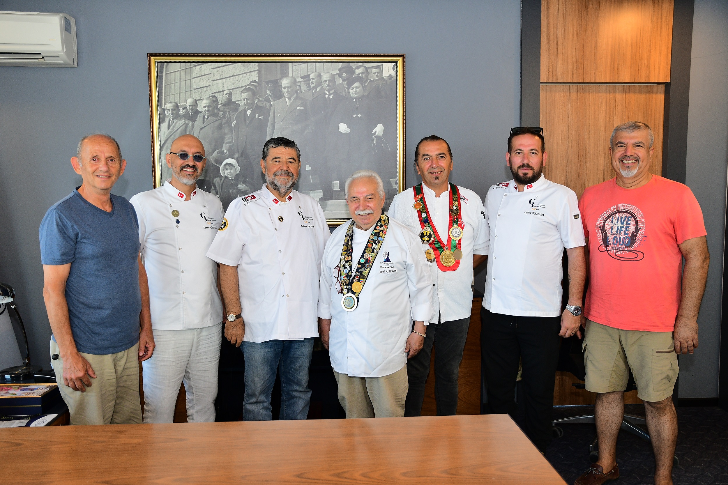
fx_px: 607
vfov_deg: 43.6
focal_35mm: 30
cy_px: 242
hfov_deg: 61.9
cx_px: 364
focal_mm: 20
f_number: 3.5
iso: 560
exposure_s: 1/125
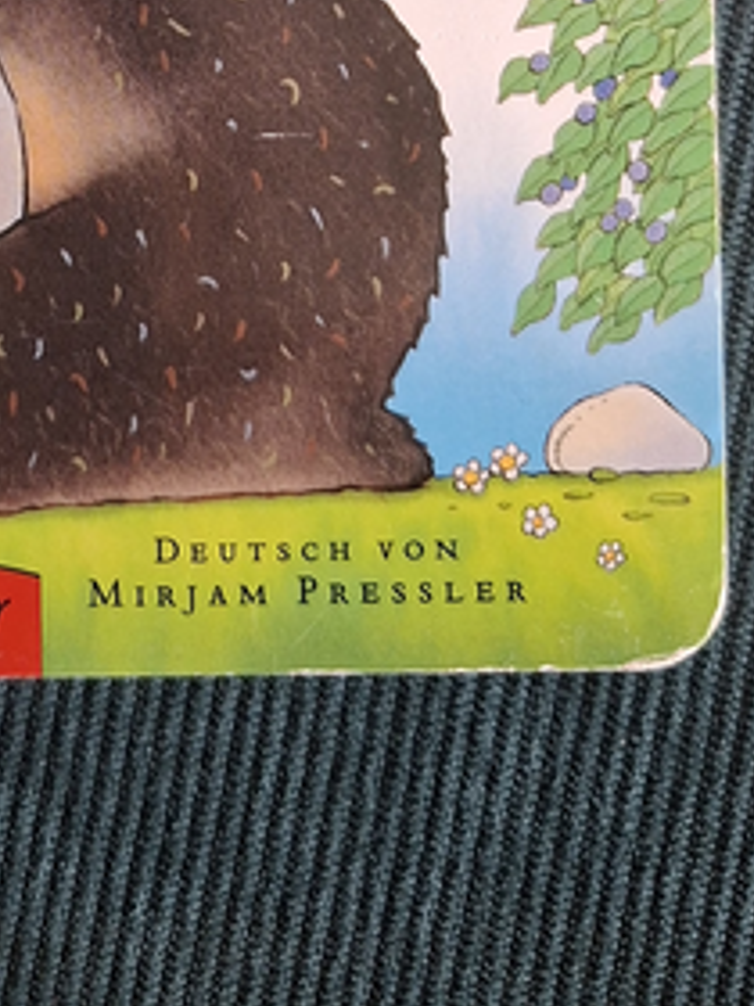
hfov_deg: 21.1
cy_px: -246
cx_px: 68
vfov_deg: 25.3
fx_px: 1975
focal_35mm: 68
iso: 200
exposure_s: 1/100
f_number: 1.8
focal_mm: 5.54
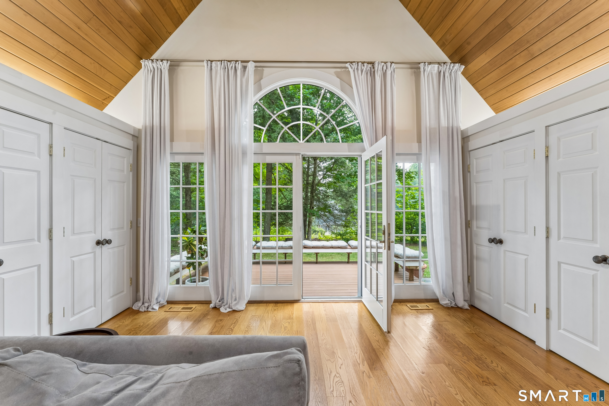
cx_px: 304
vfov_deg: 81.2
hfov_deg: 104.3
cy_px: 203
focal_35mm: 14
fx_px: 237
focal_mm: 14
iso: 400
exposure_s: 1/10
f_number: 13
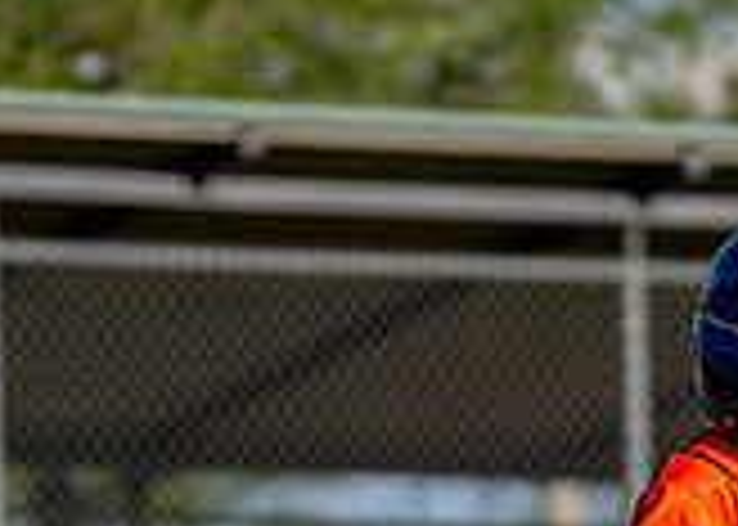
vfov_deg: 2.4
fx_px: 12738
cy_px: 922
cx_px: 791
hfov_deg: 3.3
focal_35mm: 608
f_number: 2.8
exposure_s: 1/2500
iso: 100
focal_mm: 102
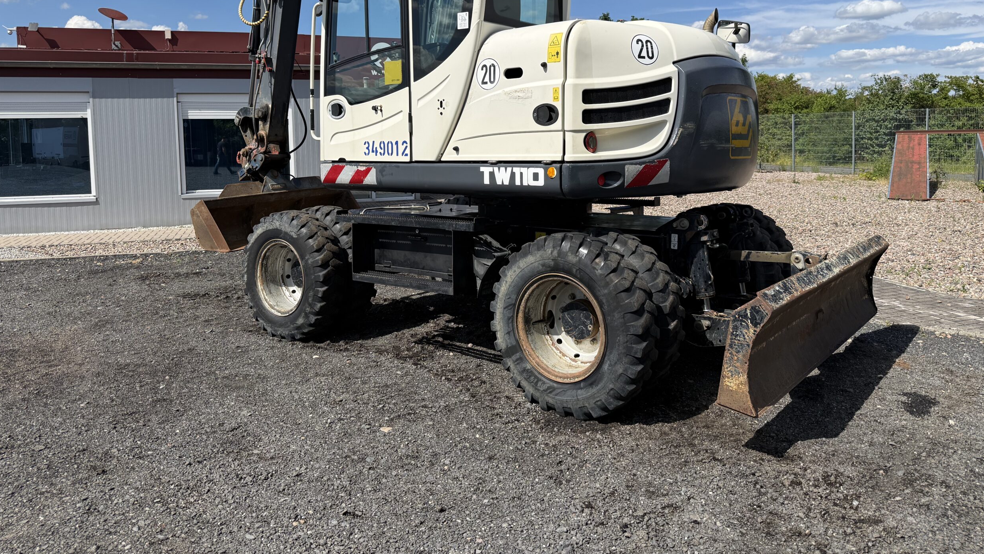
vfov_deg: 42.4
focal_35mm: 27
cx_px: 506
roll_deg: +1.5
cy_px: 187
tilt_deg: -5.1
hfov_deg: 69.8
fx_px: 705
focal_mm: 6.76
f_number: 1.78
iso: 100
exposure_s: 1/4673
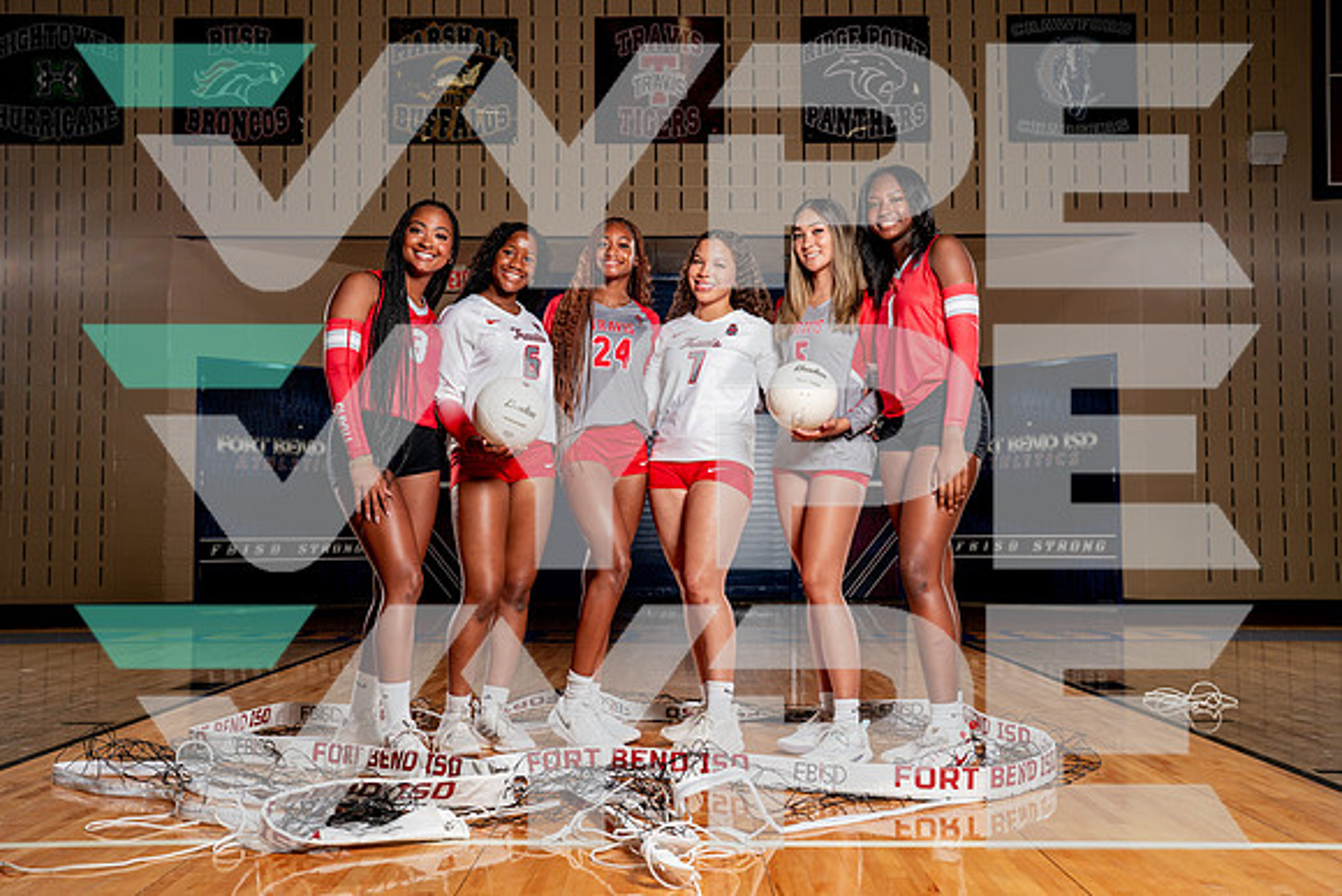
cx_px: 671
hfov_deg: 54.4
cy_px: 448
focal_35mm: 35
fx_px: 1305
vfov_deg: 37.9
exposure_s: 1/250
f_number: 5.6
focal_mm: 35
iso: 200
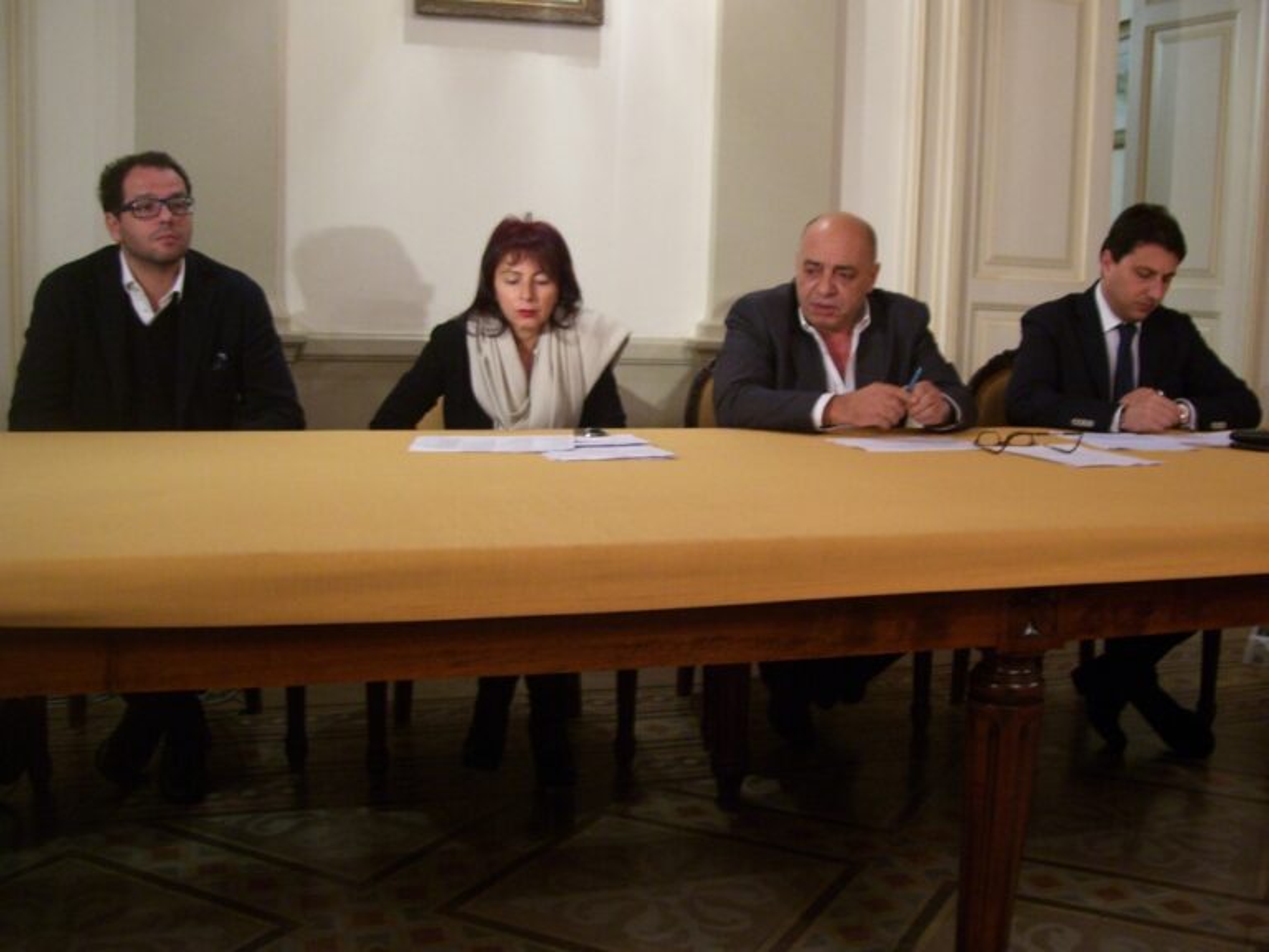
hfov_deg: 50.1
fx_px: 1356
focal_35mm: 37
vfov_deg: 38.7
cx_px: 634
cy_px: 476
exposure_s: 1/8
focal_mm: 6
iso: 160
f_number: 2.7
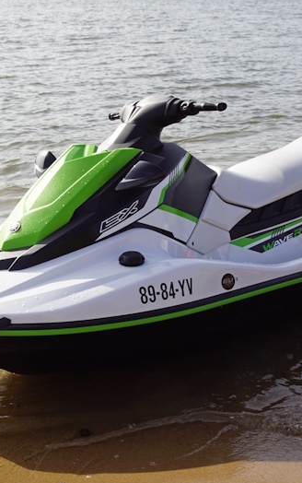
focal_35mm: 70
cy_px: 241
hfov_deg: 18.6
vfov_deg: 29.4
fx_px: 921
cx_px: 162
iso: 100
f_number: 9
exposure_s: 1/125
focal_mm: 30
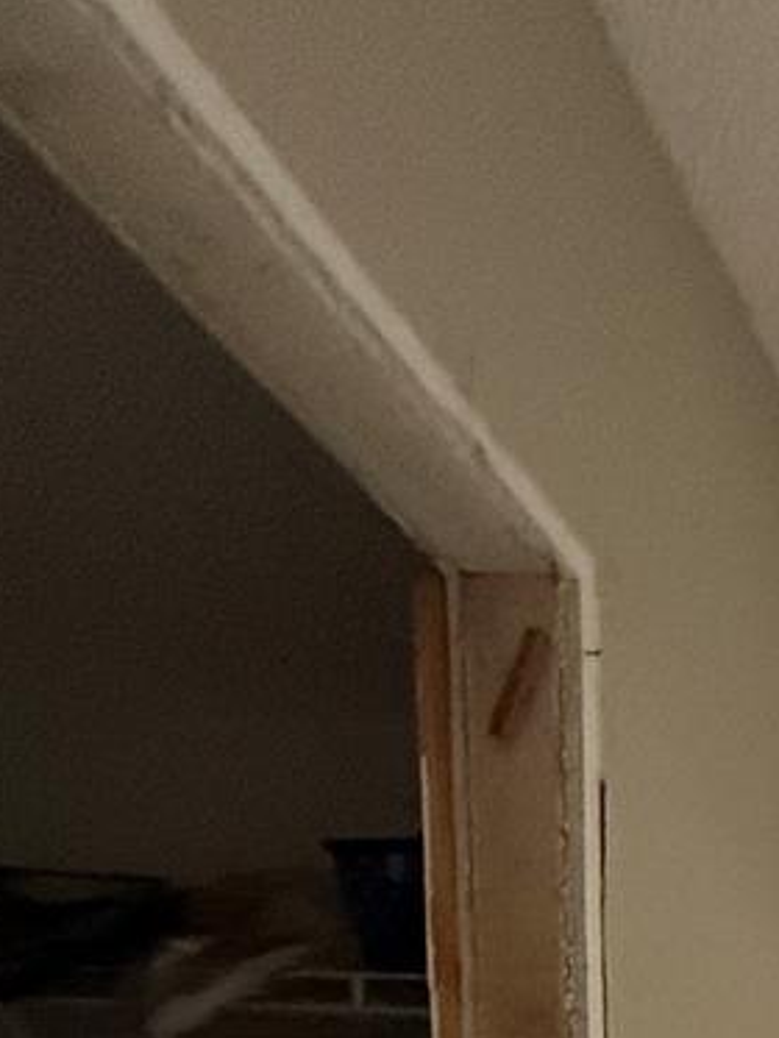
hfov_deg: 23.8
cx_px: 1232
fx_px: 1349
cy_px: 1647
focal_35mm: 45
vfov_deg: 26.4
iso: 320
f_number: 2.2
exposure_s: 1/60
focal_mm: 2.22
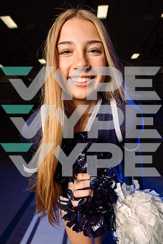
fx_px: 163
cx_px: 82
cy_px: 122
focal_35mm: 24
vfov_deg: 73.7
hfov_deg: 53.1
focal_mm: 24
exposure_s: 1/250
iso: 100
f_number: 5.6
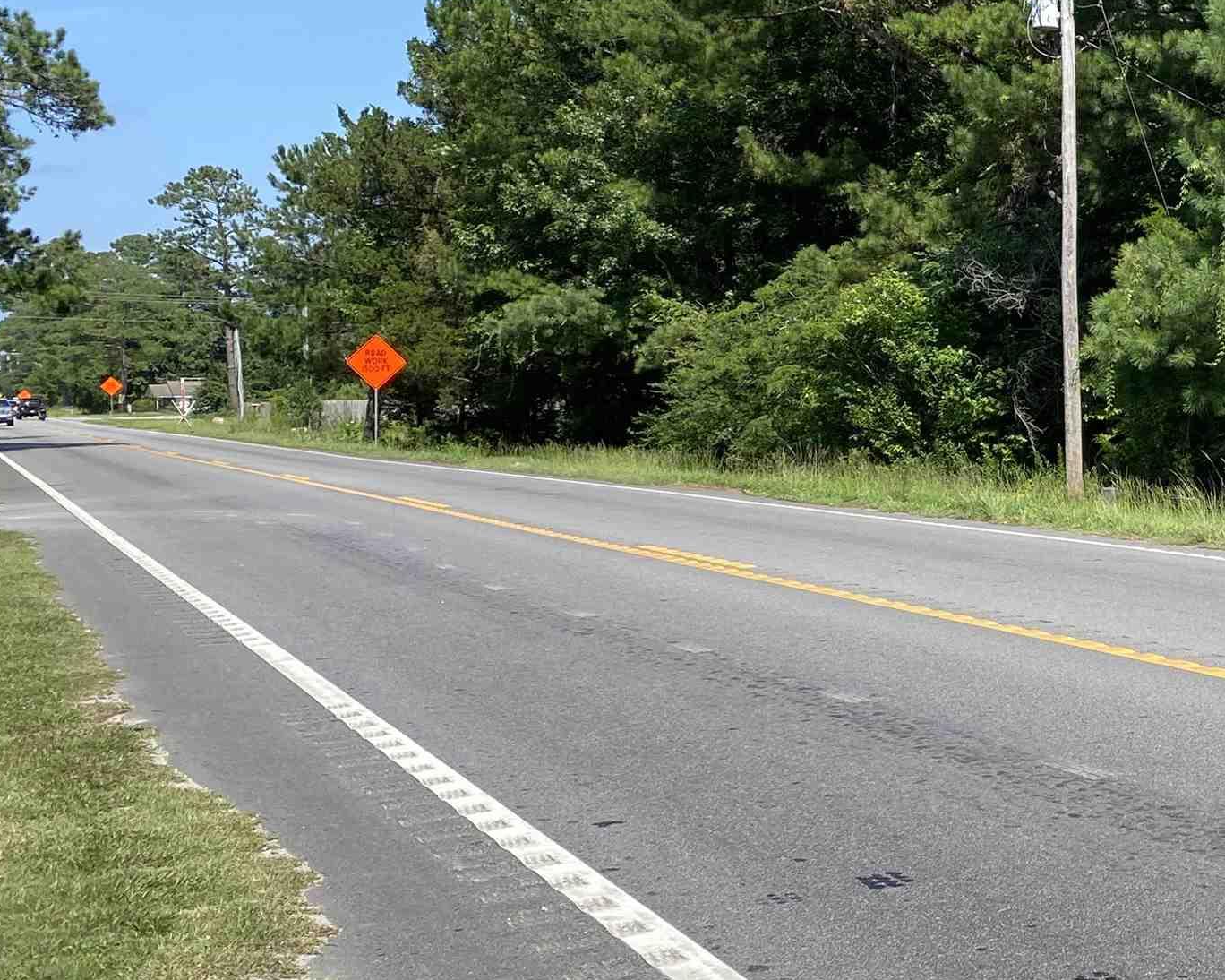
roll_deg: +0.0
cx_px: 1341
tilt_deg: -2.9
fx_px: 2066
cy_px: 437
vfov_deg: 26.7
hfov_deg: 29.8
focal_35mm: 57
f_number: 1.8
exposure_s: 1/1866
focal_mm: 4.25
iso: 32
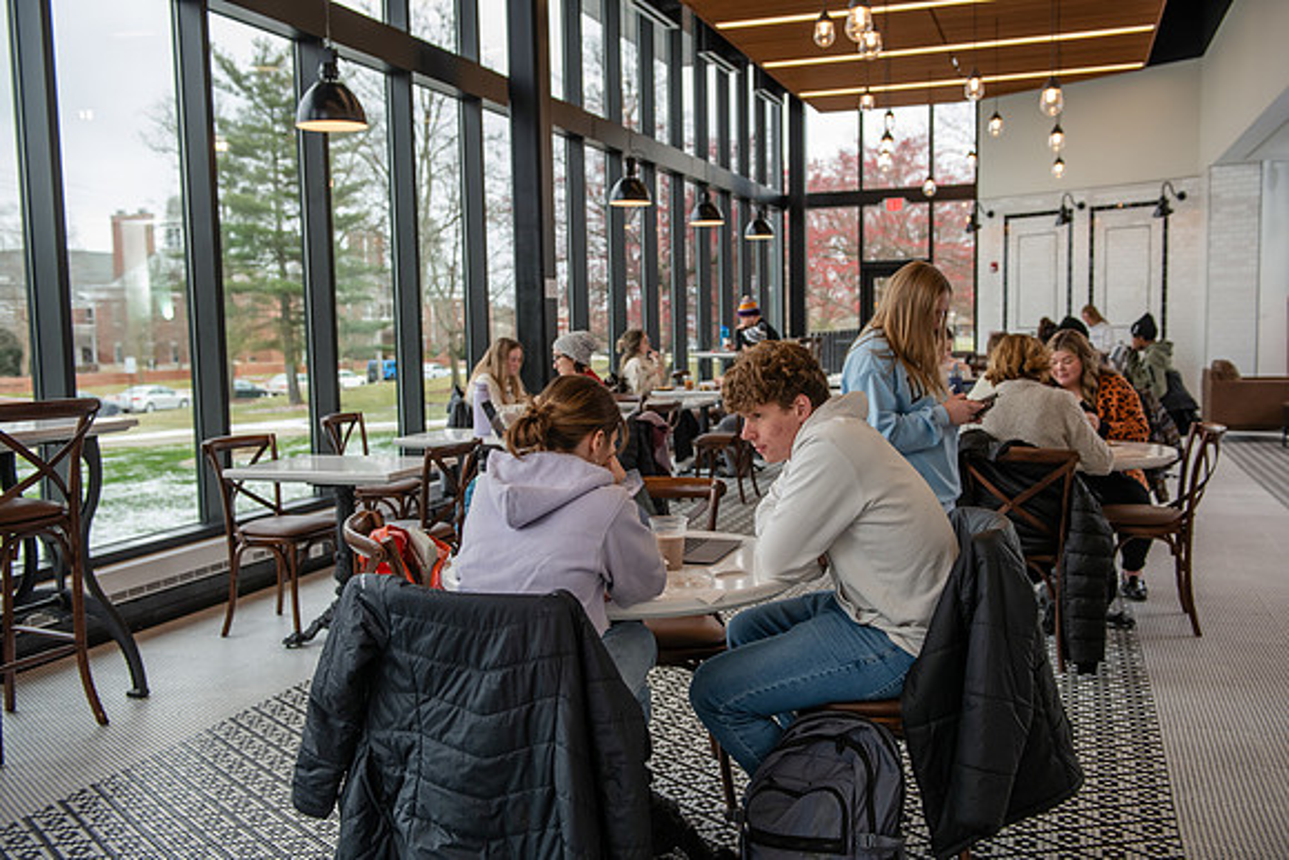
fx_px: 1218
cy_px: 430
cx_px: 644
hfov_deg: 55.8
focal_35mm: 34
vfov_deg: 38.9
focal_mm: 34
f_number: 3.5
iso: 400
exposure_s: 1/250
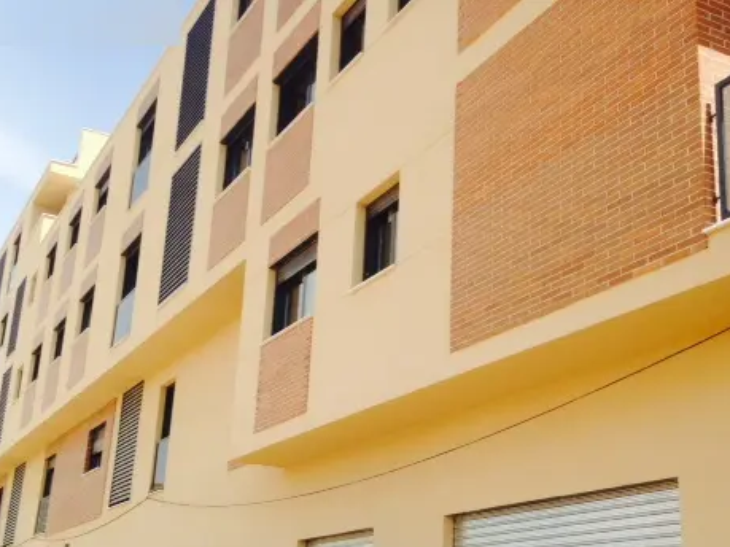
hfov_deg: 41.2
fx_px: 970
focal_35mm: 46
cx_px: 399
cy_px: 380
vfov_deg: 31.2
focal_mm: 4.12
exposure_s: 1/1153
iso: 50
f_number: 2.4
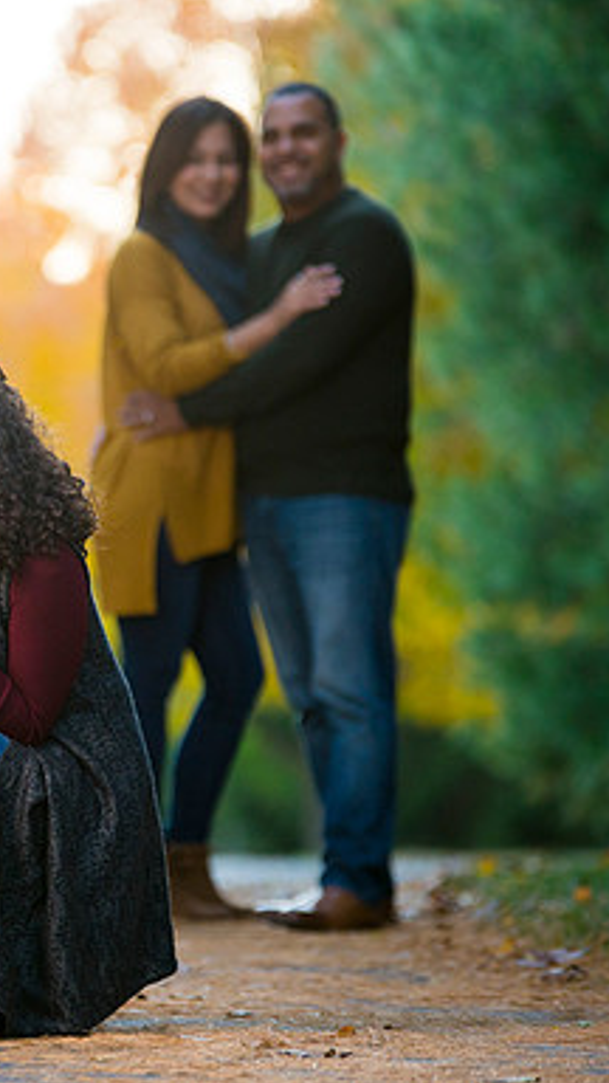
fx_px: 7694
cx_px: -153
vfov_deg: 8.0
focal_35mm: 268
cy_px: 544
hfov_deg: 4.5
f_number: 2.8
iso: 1000
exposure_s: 1/400
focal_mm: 160
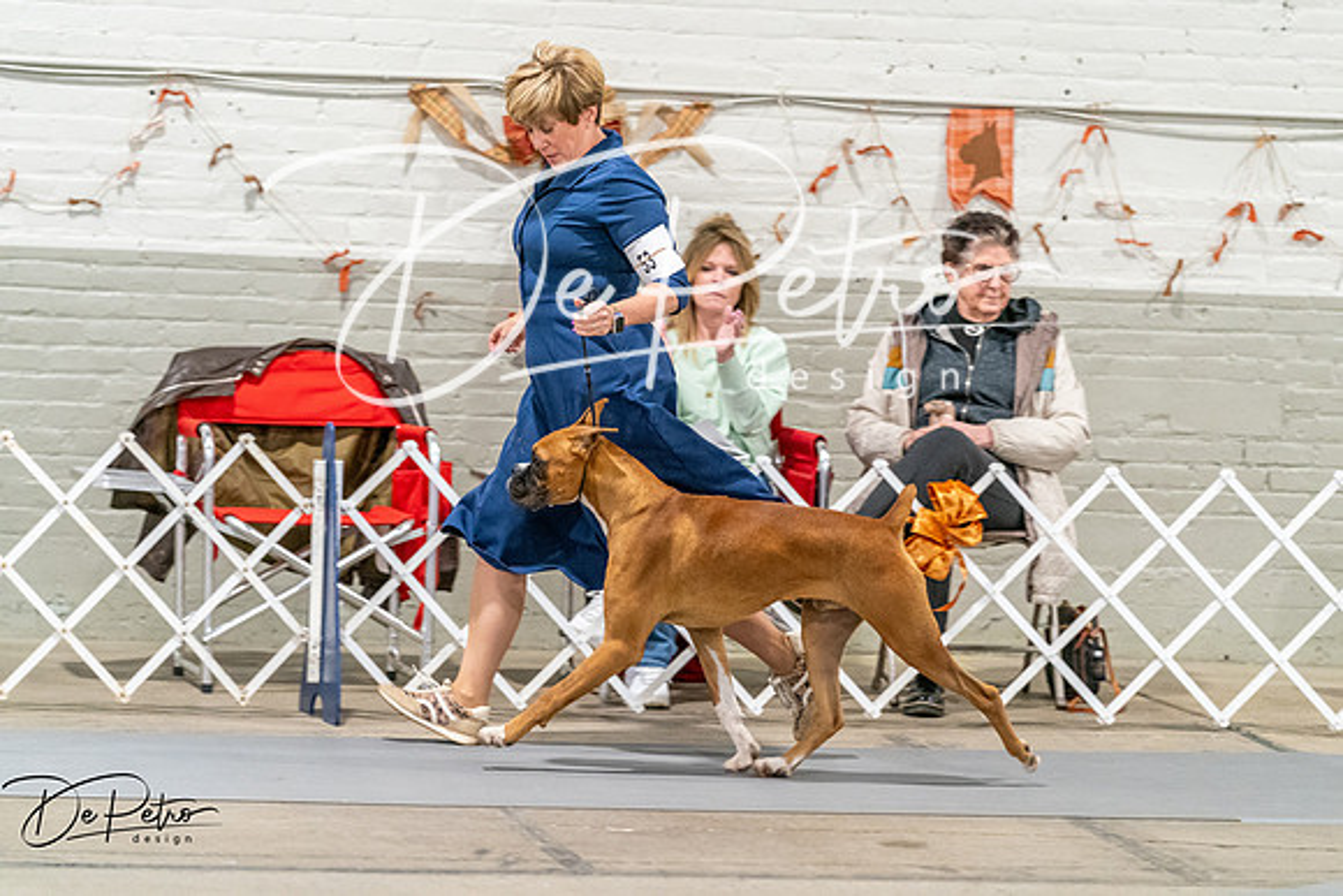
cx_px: 672
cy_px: 448
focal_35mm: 161
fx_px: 6007
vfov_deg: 8.5
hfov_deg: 12.8
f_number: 3.2
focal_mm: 161
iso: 6400
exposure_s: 1/250
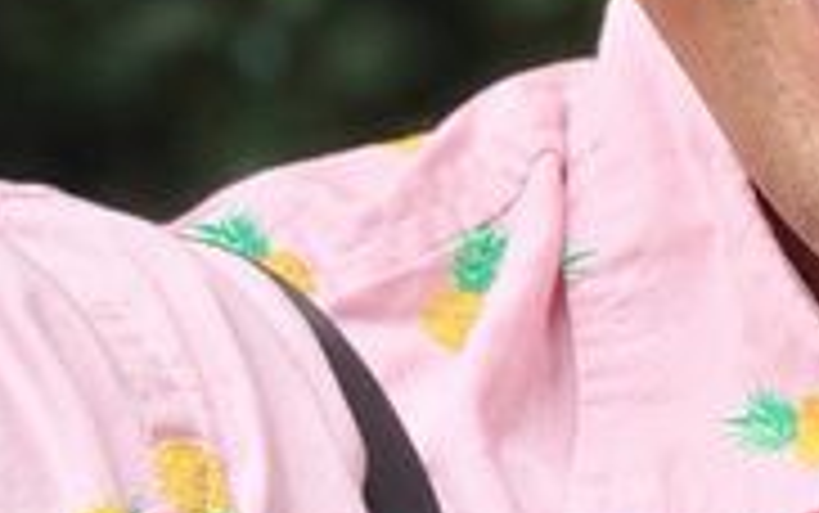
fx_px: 3998
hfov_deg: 11.5
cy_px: 299
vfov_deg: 7.3
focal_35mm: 179
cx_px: 922
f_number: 2.8
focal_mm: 6.06
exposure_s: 1/349
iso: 64
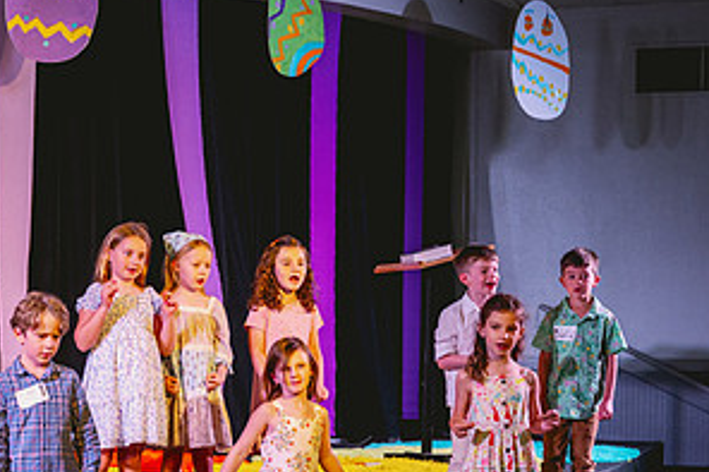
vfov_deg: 13.6
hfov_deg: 20.2
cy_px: 389
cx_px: 146
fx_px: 1968
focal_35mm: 100
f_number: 3.2
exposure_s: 1/250
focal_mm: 51
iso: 1000
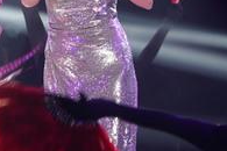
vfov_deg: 1.5
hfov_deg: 2.3
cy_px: 20
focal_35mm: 911
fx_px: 5744
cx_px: 73
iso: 5000
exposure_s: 1/160
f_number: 6.3
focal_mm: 394
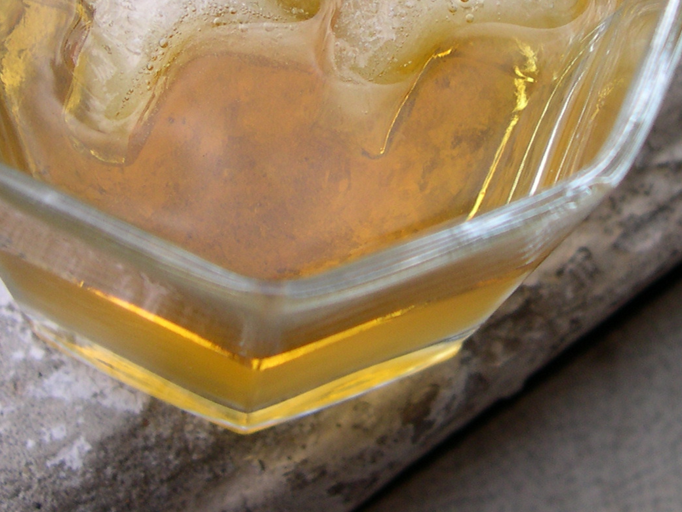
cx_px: 355
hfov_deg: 23.6
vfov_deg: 17.4
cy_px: 0
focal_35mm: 83
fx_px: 1635
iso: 100
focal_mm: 8
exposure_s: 1/602
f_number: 2.8
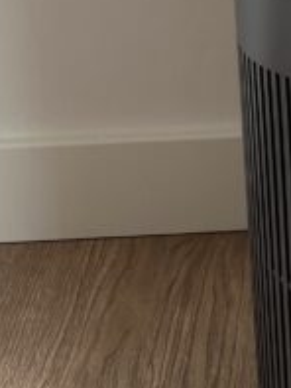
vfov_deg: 14.2
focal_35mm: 135
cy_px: -77
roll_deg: -1.1
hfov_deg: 10.4
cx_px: 515
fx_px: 1512
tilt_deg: -18.8
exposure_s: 1/122
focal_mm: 5.1
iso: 40
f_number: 1.6
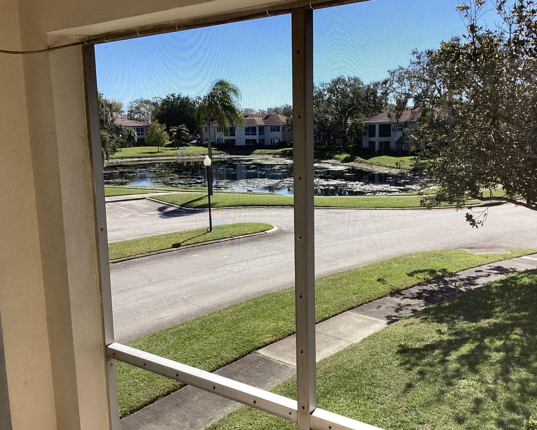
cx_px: 281
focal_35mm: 33
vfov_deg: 44.5
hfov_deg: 54.2
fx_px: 525
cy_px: 211
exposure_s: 1/762
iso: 25
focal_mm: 3.3
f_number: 2.4
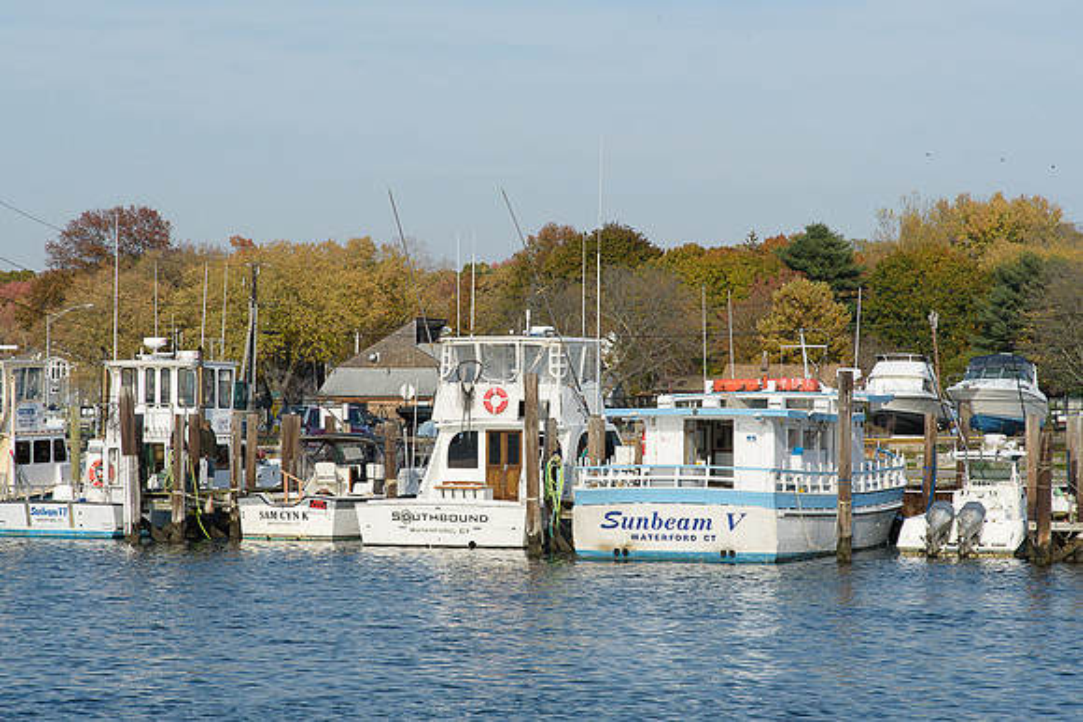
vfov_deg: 11.4
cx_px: 542
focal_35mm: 120
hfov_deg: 17.1
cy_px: 361
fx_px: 3611
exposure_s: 1/320
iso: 500
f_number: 18
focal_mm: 120
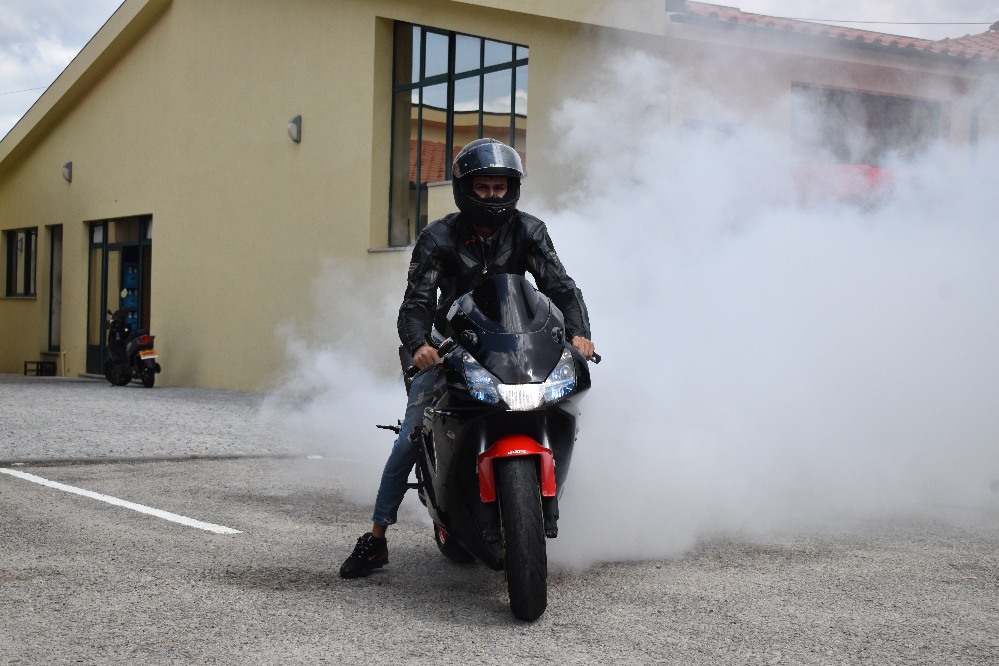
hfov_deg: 33.4
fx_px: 1665
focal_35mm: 60
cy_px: 333
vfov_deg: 22.6
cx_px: 500
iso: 400
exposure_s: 1/1600
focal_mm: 40
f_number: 6.3
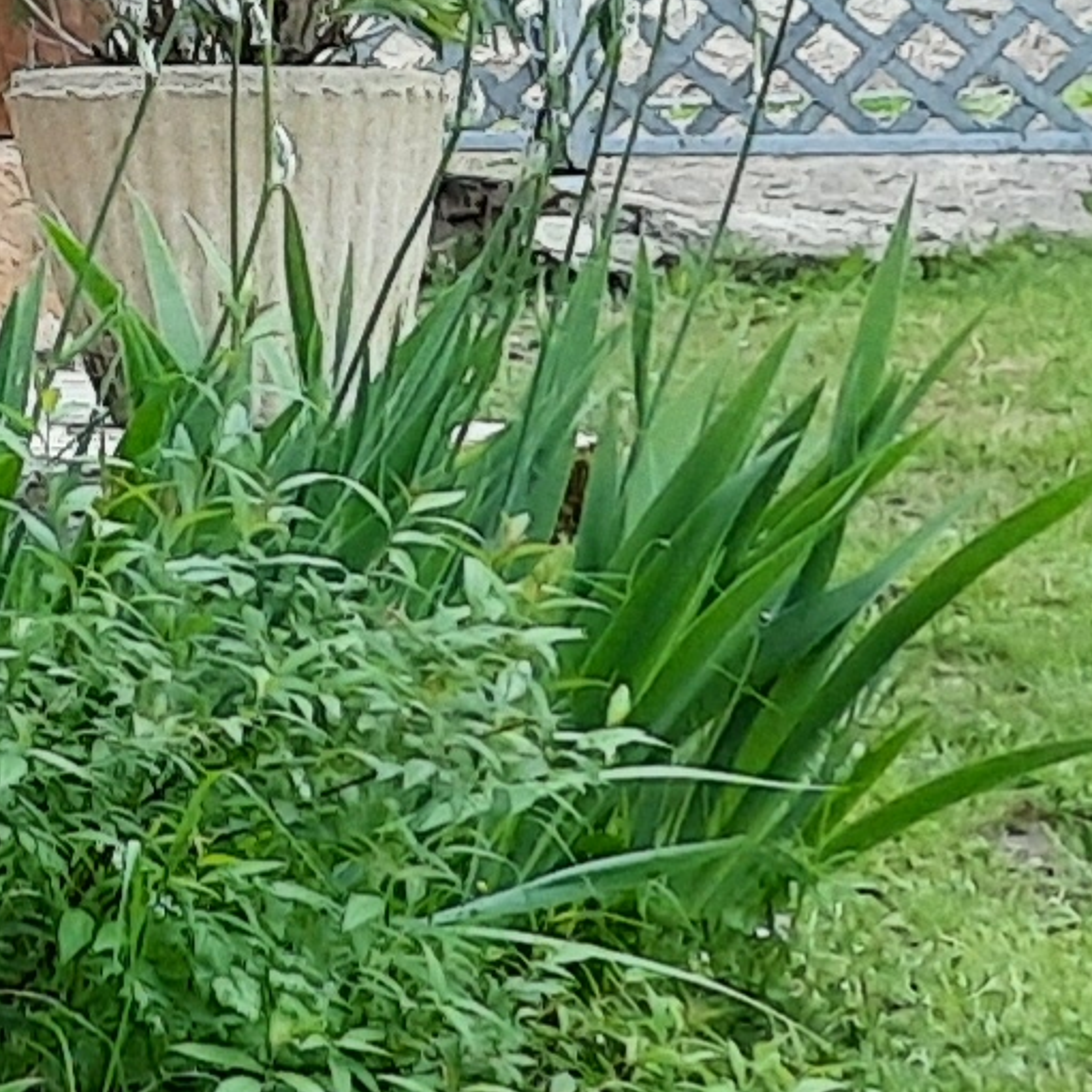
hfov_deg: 8.6
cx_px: -2064
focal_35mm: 173
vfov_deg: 9.7
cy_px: -692
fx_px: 6174
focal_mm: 4.6
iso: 200
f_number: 2
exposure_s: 1/50
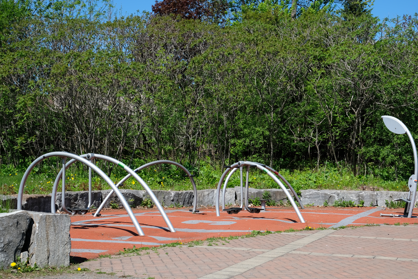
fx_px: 639
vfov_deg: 24.6
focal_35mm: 55
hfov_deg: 36.2
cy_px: 140
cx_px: 208
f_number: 8
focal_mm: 35.8
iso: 200
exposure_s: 1/300
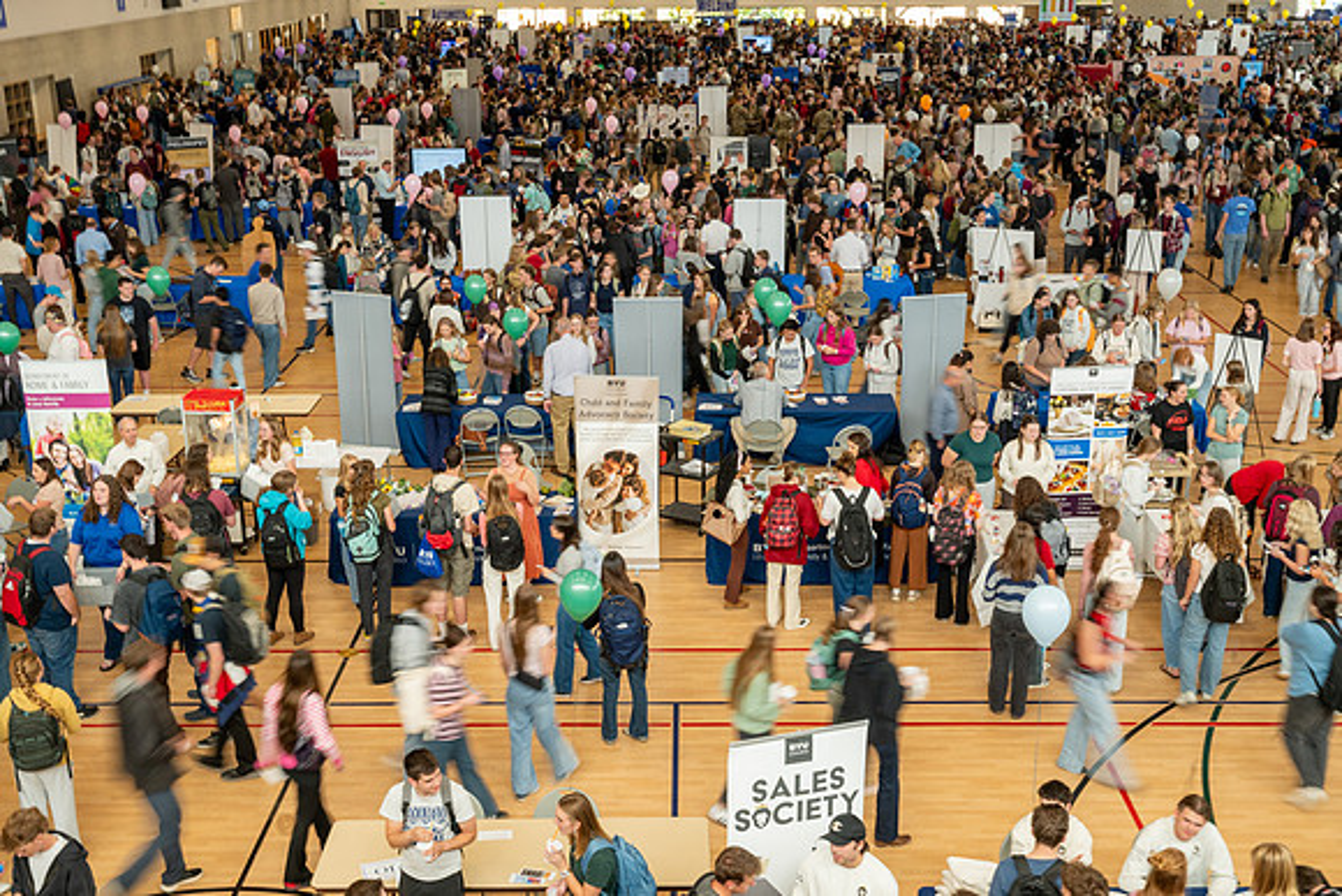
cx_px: 671
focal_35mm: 39
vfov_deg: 34.0
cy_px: 448
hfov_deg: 49.2
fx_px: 1466
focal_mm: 39
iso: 400
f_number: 16
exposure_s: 1/8
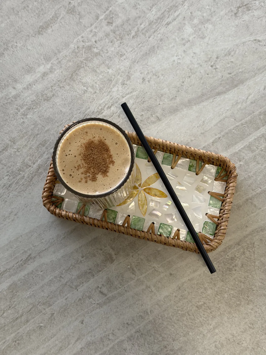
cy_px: 178
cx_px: 133
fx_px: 492
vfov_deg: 39.7
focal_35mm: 48
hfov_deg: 30.3
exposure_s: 1/121
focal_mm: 6.76
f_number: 1.78
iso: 50
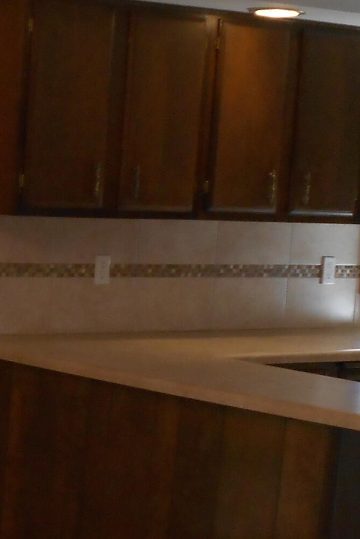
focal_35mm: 100
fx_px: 1499
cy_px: 378
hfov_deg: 12.6
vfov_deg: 20.3
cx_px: -267
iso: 160
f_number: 3.6
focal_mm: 5.8
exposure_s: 1/30
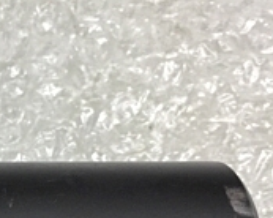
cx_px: -46
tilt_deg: -64.0
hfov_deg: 17.5
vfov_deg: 14.1
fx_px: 847
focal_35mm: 105
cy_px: 272
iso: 40
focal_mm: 4.15
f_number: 2.2
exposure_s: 1/120
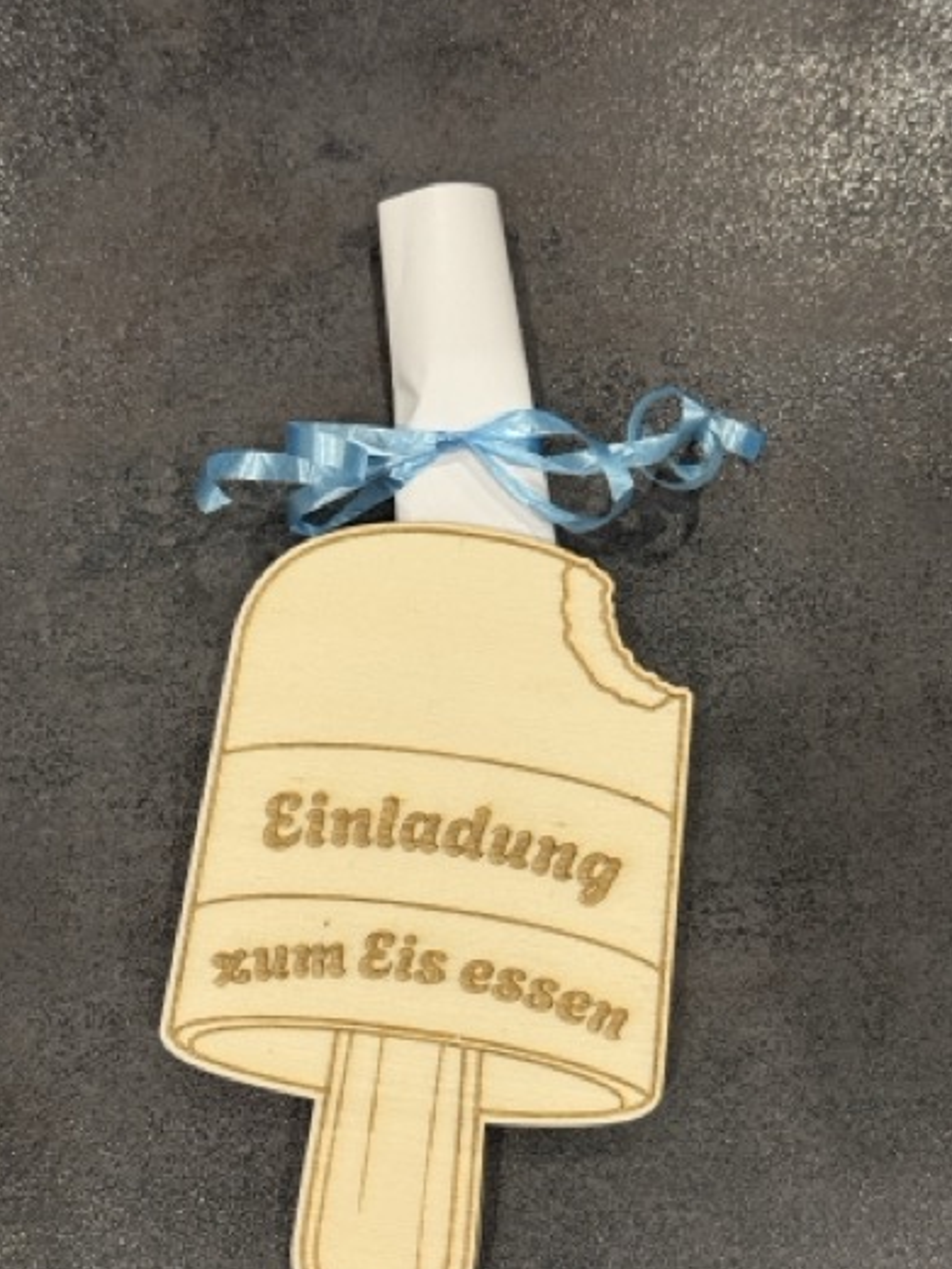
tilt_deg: -81.5
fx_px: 2163
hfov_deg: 24.8
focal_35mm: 59
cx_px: 494
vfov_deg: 32.6
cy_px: 753
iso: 320
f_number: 1.78
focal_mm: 6.76
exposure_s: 1/33
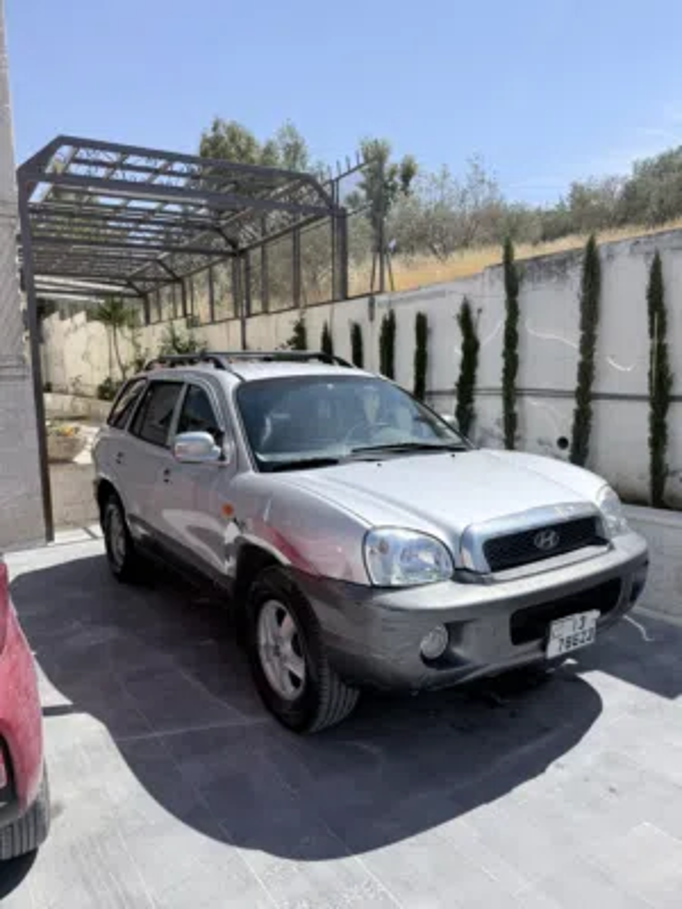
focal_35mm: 24
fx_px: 630
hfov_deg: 56.8
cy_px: 454
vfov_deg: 71.6
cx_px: 341
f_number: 1.78
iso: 100
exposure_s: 1/6711
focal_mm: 6.76
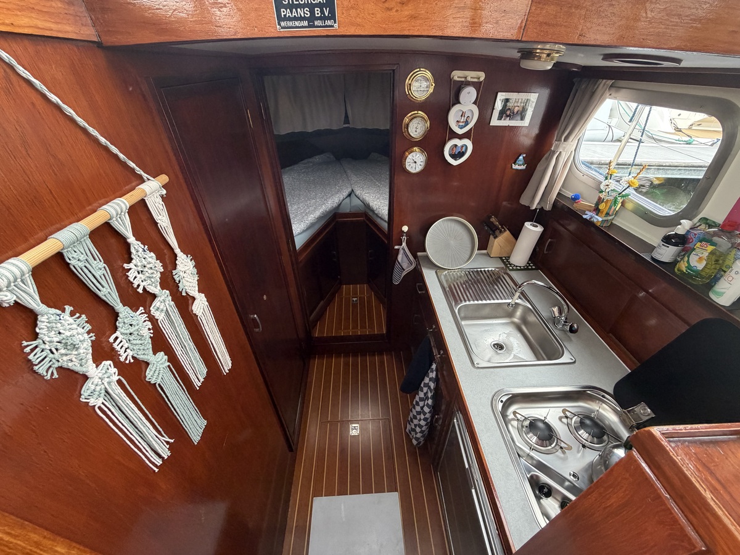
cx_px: 370
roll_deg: -2.1
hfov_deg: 102.1
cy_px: 278
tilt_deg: -35.2
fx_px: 299
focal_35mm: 14
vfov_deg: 85.7
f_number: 2.2
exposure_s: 1/121
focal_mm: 2.22
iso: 320
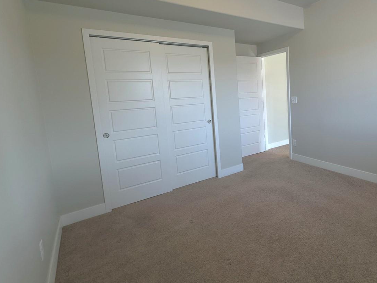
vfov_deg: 68.3
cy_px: 122
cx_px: 250
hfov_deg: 82.0
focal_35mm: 19
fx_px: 207
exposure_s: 1/30
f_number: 1.9
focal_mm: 2.2
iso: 50
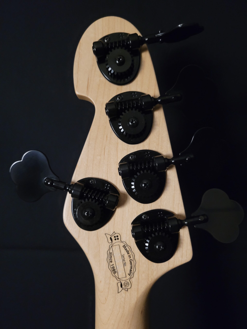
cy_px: 164
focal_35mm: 26
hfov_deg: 53.1
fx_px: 247
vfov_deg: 67.3
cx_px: 124
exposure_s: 1/24
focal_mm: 5.4
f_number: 1.8
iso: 1000
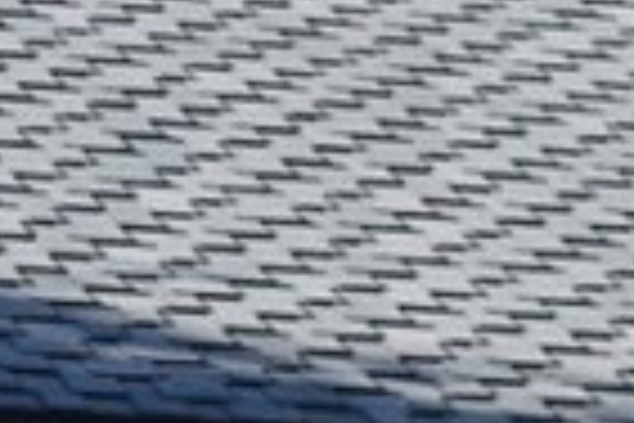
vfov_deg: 2.5
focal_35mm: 545
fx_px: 9597
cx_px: -562
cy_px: 709
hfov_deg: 3.8
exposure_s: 1/320
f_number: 9
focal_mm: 50
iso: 200
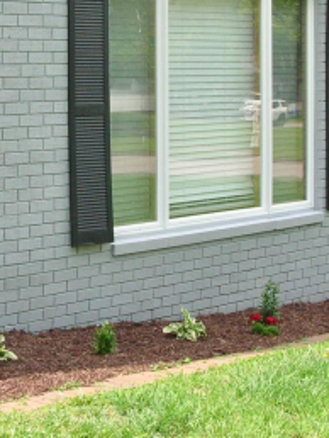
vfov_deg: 21.0
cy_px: 161
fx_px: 1177
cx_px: 107
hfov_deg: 15.9
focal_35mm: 93
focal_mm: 6
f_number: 3.7
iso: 50
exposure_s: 1/228
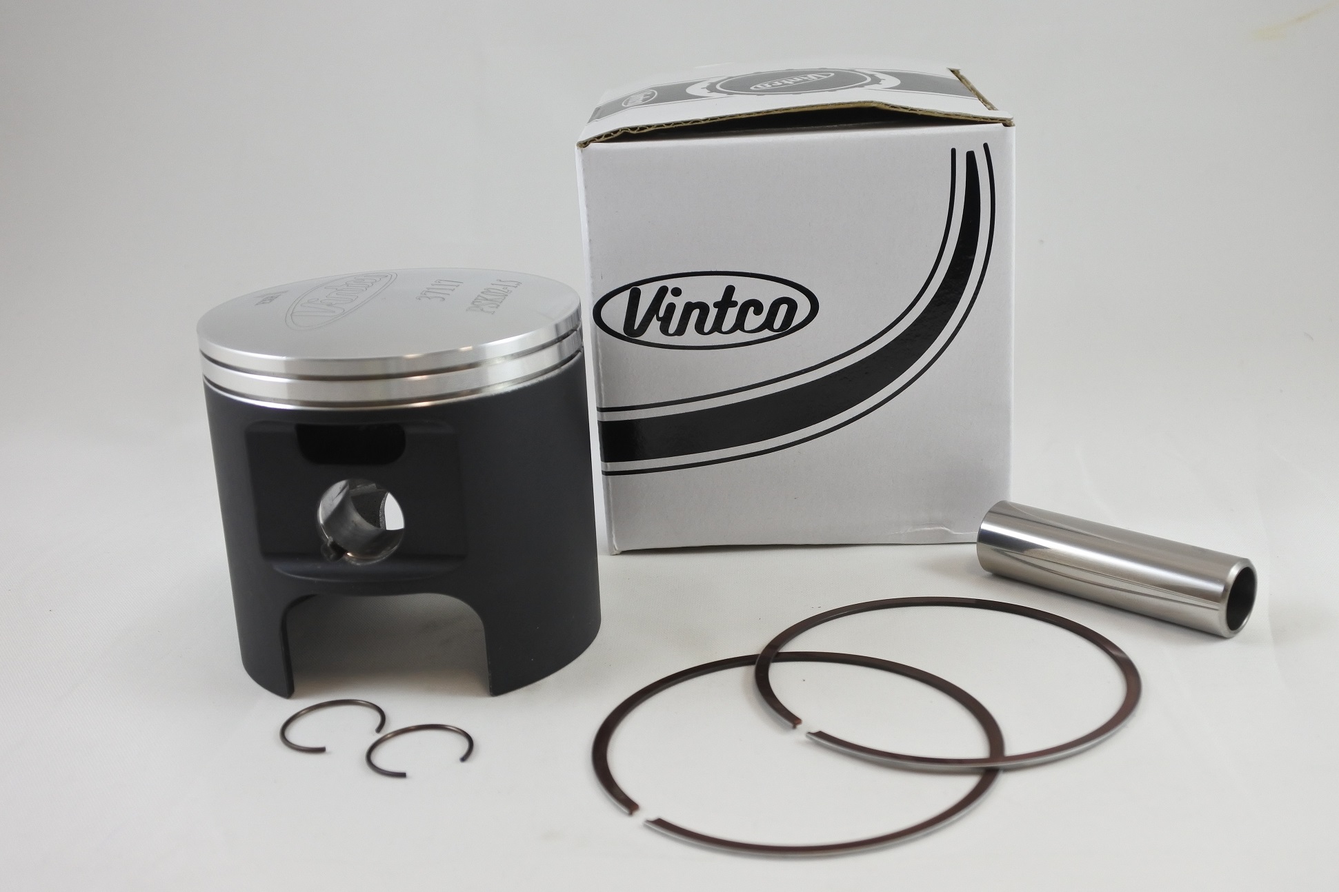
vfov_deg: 35.1
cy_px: 446
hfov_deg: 50.7
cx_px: 670
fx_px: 1413
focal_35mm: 38
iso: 400
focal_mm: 14.3
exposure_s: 1/160
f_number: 4
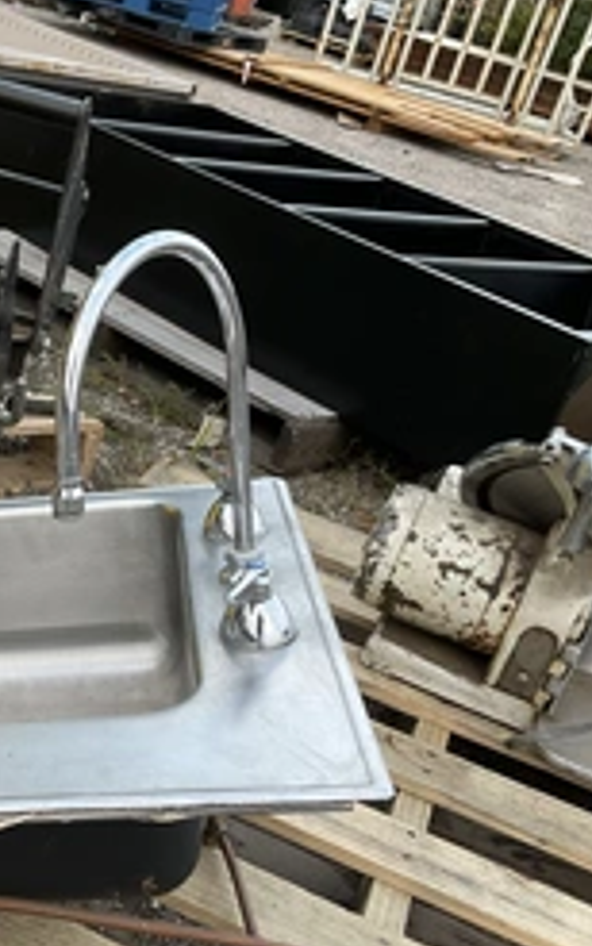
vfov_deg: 40.1
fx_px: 1289
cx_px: 27
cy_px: 561
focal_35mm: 50
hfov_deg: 24.9
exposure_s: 1/122
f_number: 1.8
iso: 32
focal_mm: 3
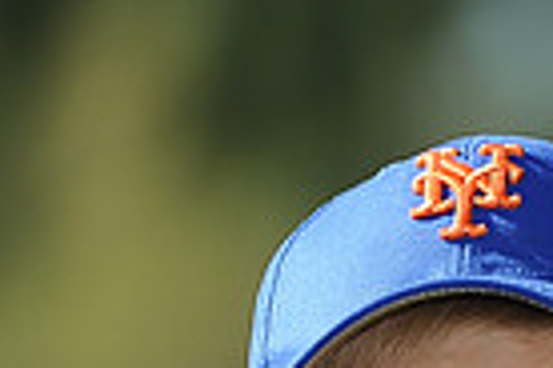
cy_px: 696
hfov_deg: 2.5
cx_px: 525
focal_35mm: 838
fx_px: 12872
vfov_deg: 1.6
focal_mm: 200
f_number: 4.5
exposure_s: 1/1000
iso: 200
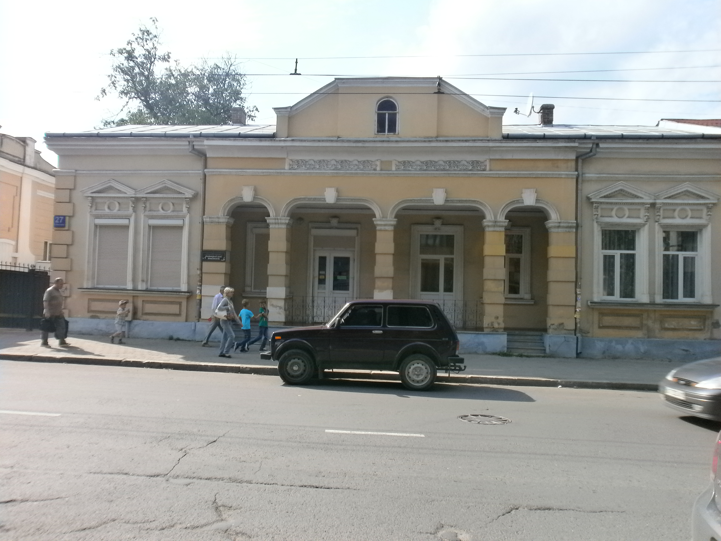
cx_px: 360
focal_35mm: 27
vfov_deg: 51.4
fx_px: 562
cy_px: 270
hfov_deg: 65.3
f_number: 10
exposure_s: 1/100
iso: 100
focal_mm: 4.8
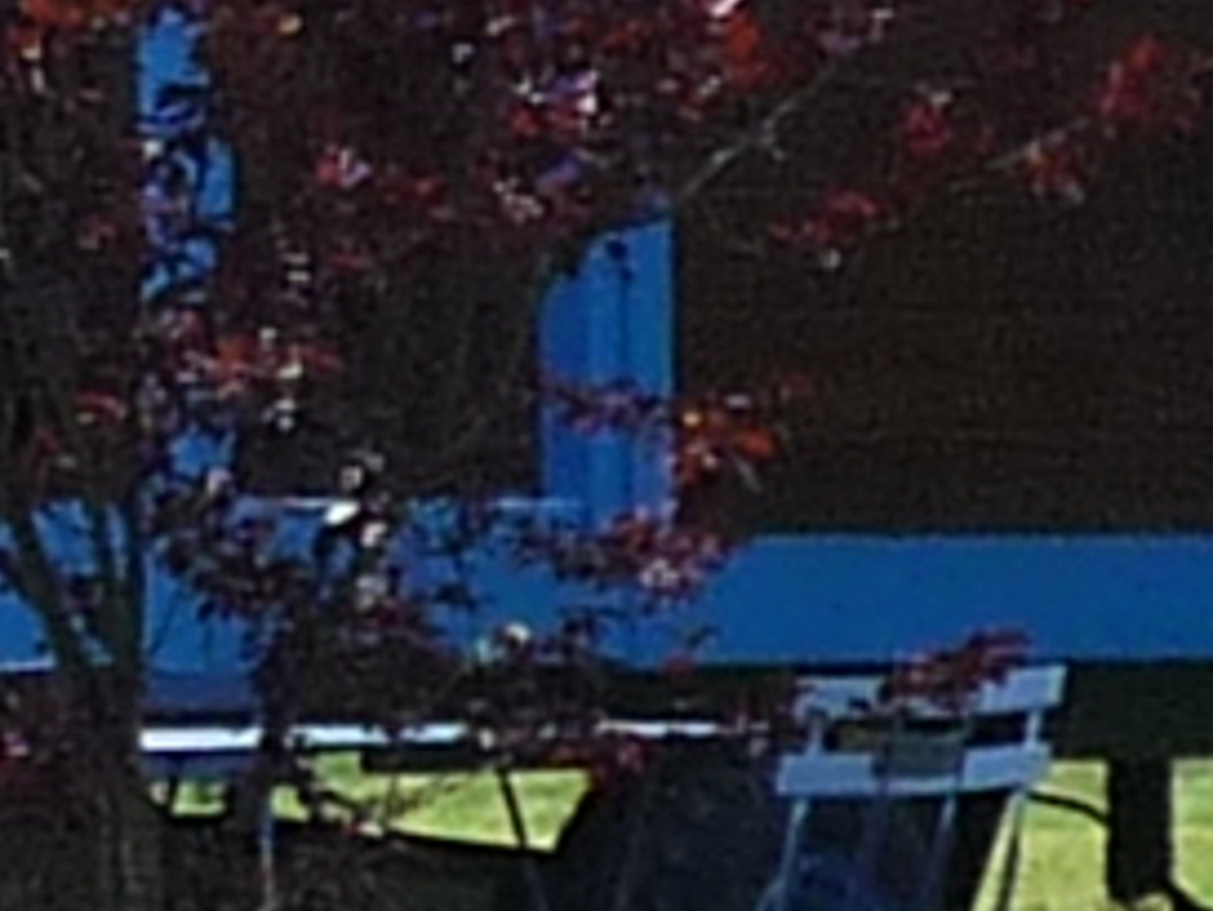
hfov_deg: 3.8
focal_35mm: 517
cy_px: -462
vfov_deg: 2.9
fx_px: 18124
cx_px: -1648
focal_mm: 6.8
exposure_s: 1/400
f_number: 4
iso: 100
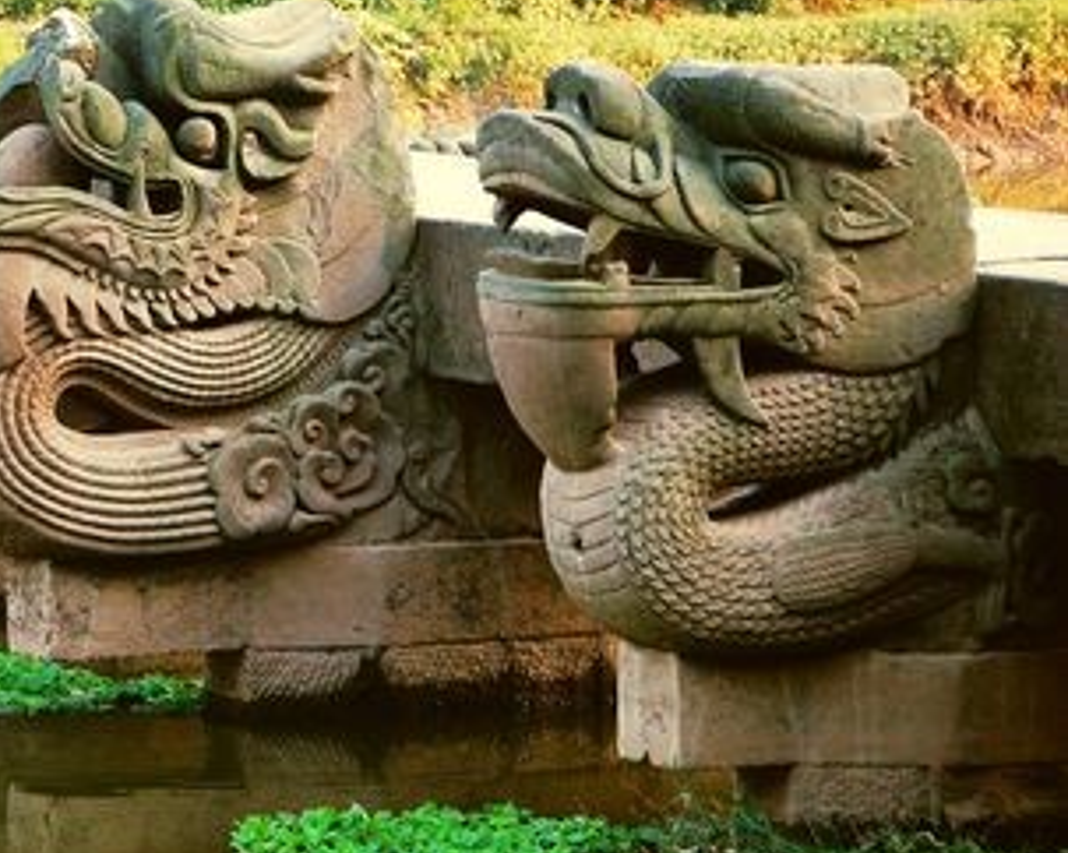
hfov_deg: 8.7
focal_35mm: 221
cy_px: 303
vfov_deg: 7.0
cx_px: 190
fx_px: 6974
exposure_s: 1/250
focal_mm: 95
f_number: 5.3
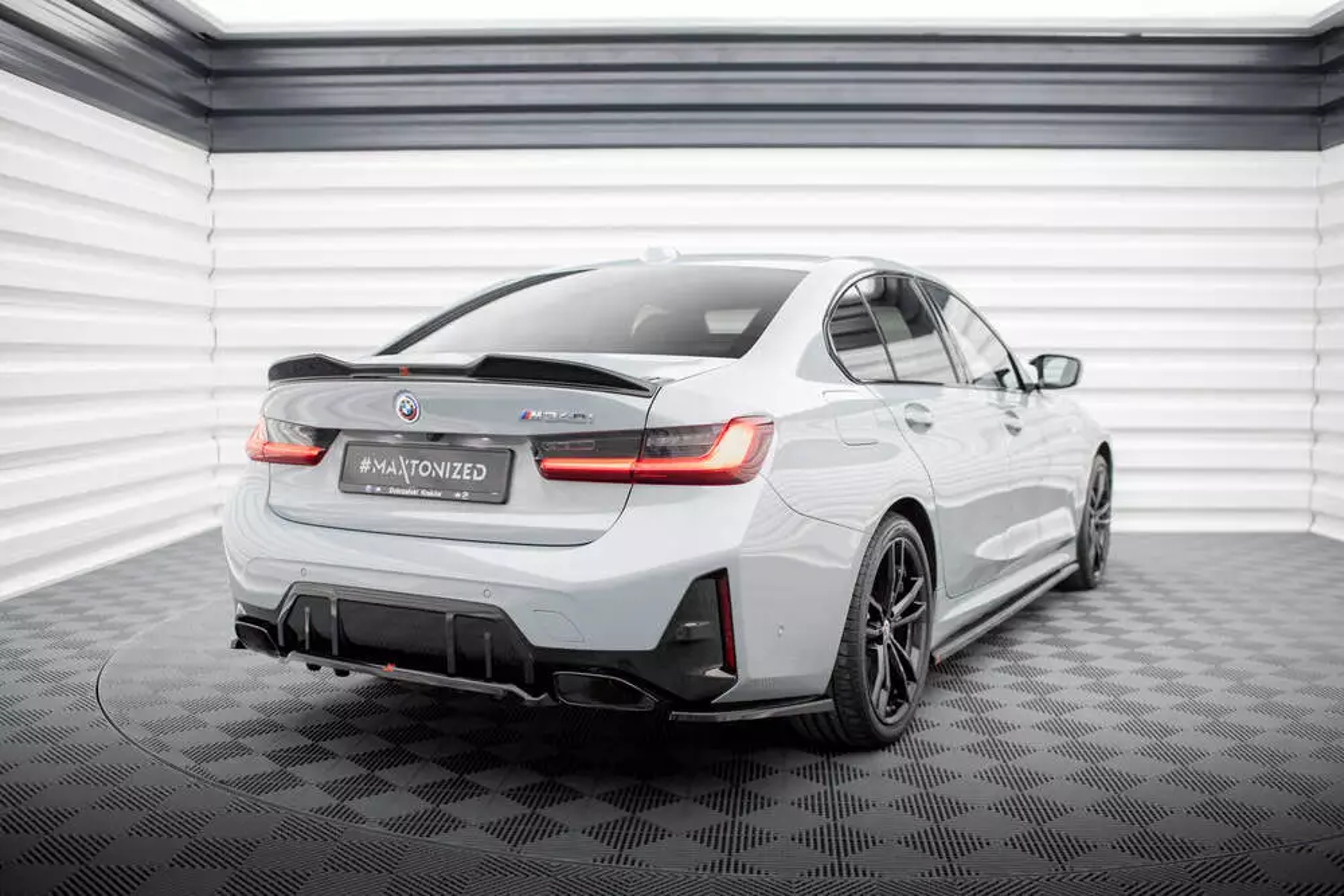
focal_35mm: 35
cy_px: 448
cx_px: 672
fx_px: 1317
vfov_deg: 37.6
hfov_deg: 54.1
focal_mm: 35
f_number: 2.5
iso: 500
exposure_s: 1/100
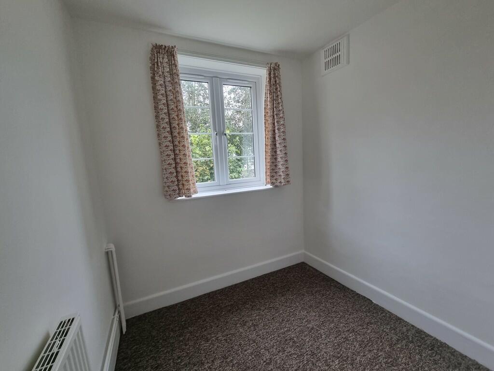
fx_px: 186
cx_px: 247
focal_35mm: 13
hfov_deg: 106.2
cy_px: 186
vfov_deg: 89.9
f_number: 2.2
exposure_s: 1/50
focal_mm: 2.2
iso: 250
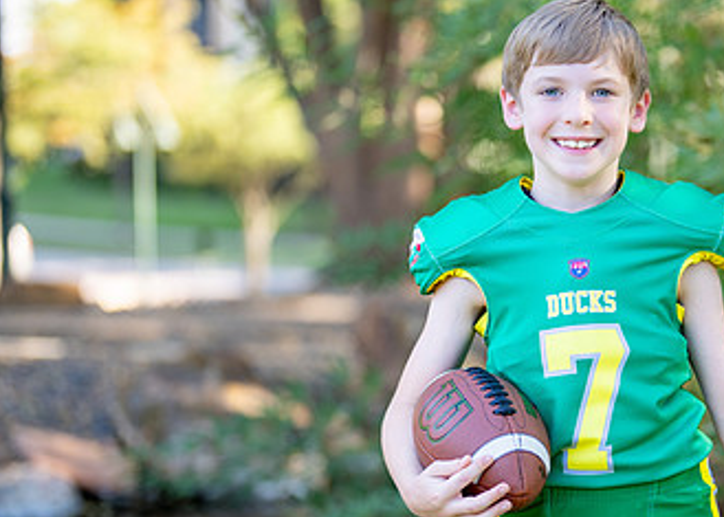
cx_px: 624
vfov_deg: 14.1
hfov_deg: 19.3
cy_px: 303
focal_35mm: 102
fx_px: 2097
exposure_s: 1/800
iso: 100
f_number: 1.2
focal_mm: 50
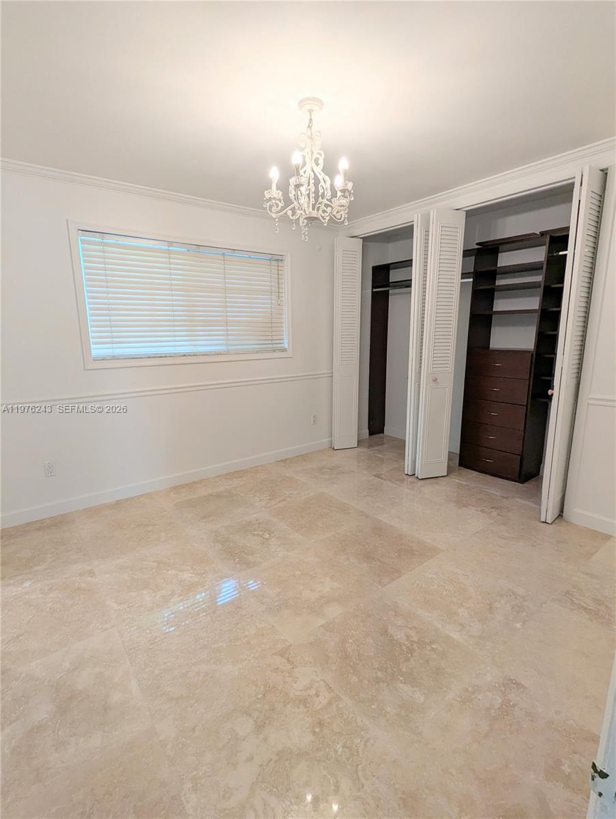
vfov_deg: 94.4
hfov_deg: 78.2
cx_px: 308
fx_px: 379
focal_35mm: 16
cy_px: 410
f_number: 2.2
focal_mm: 2.35
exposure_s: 1/75.9
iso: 67
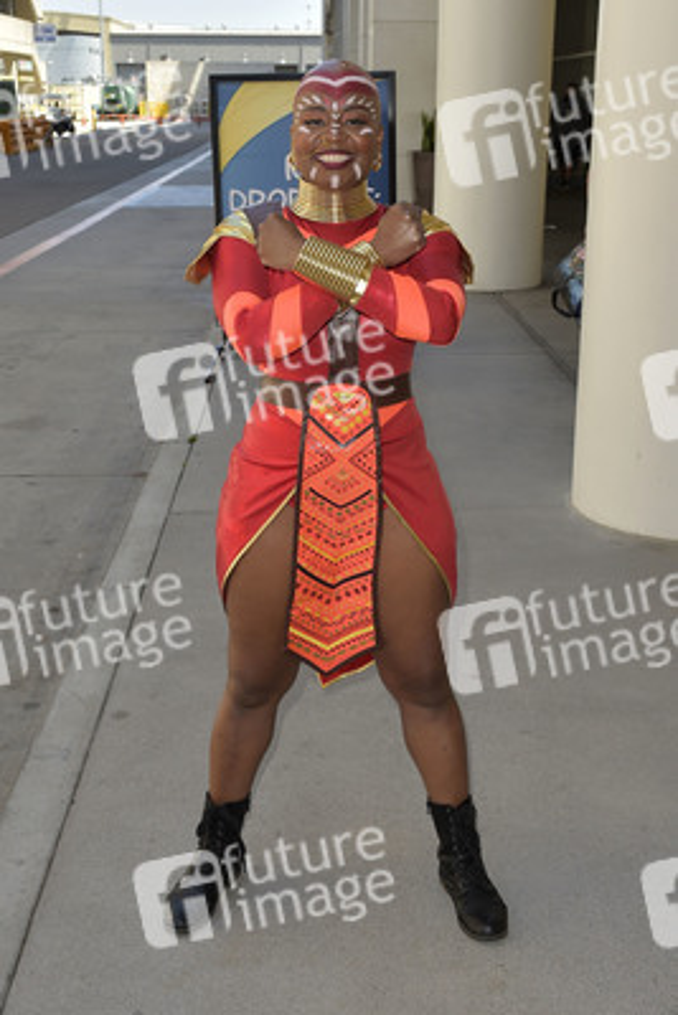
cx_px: 339
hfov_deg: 38.9
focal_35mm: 34
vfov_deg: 55.8
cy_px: 508
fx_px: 960
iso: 250
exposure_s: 1/250
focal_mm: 34
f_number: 8
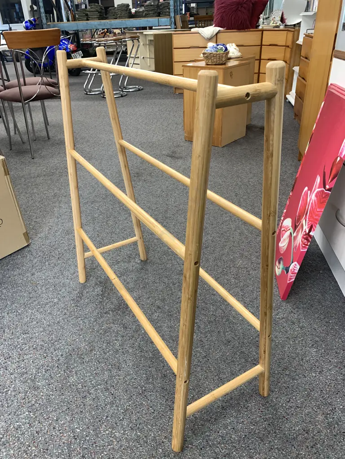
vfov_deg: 67.3
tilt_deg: -31.0
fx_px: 346
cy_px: 230
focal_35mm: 26
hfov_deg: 53.1
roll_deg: +3.4
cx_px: 172
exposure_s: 1/50
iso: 80
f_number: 1.8
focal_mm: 4.25
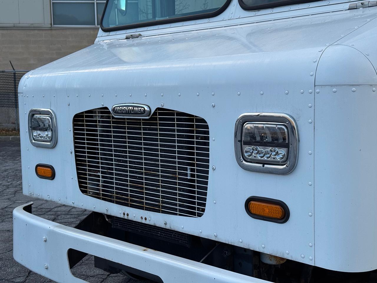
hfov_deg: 39.7
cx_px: 188
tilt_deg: -6.6
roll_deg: +1.2
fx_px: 523
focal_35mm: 48
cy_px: 142
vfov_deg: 30.3
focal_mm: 6.76
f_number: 1.78
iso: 64
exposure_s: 1/995
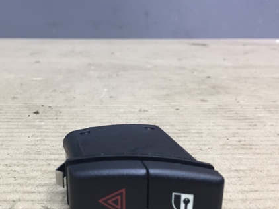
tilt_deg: -21.5
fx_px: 354
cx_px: 111
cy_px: 152
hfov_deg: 42.8
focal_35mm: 44
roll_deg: -1.6
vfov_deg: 32.3
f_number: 2.2
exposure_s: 1/33
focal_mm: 4.15
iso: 64
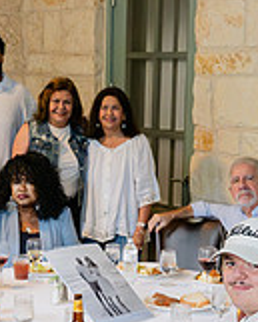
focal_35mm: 103
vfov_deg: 18.5
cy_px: 255
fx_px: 982
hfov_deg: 14.9
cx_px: 70
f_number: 6.3
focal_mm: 30.5
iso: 2500
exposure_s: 1/80
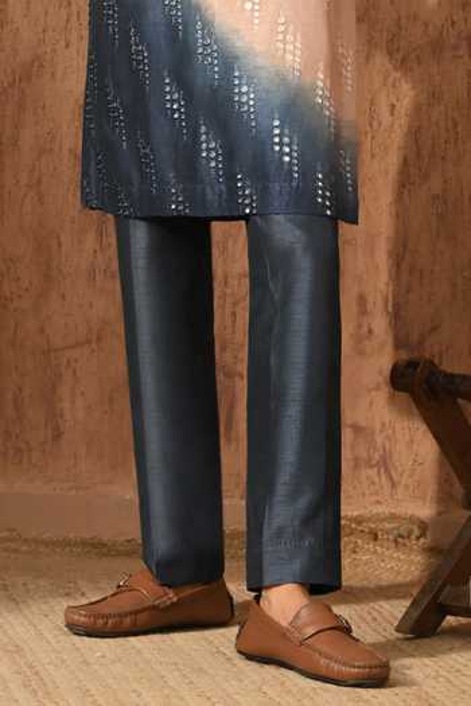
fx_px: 1393
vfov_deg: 28.5
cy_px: 353
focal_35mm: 71
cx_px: 236
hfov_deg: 19.2
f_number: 8
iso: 250
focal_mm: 71
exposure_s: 1/100
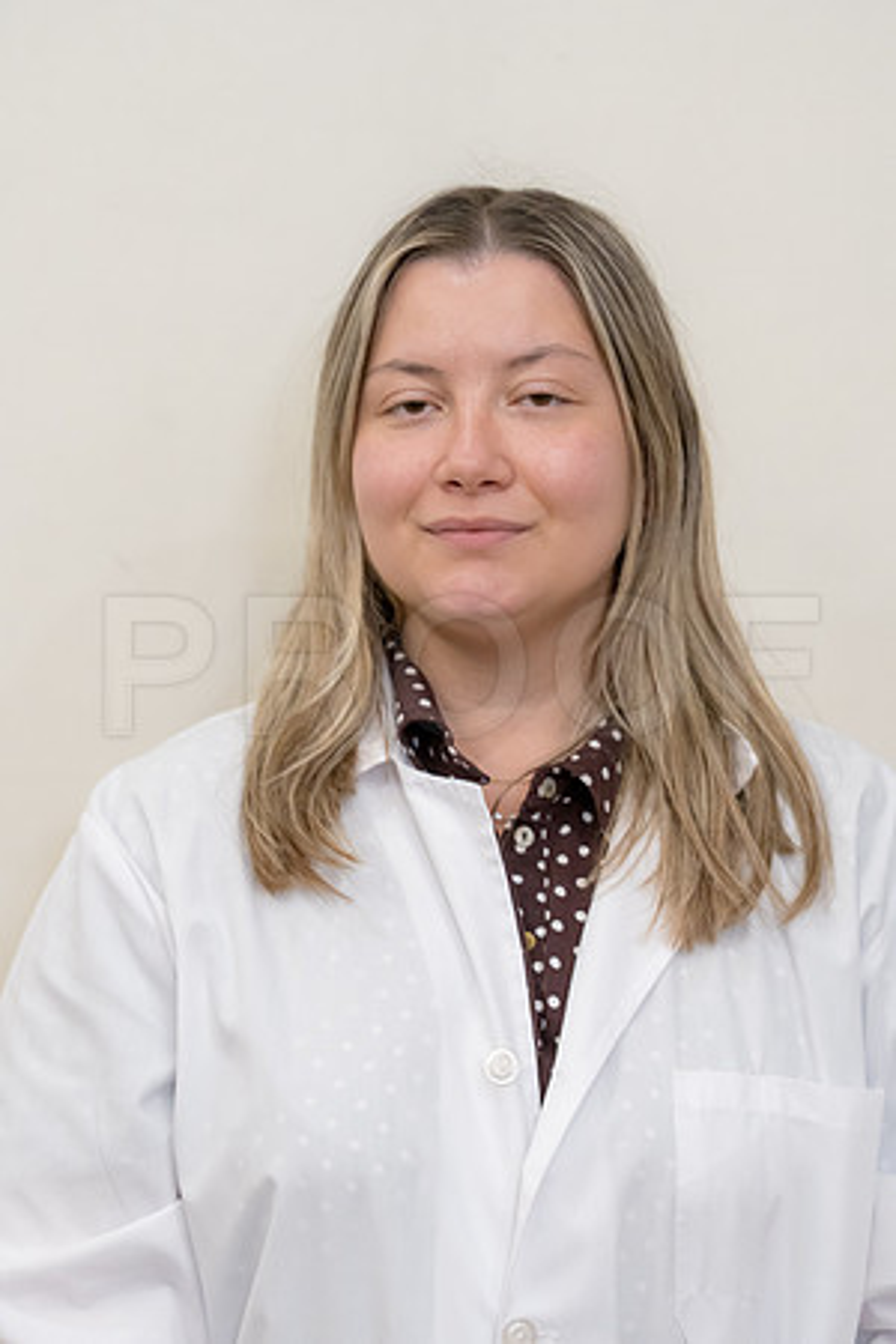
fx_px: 6719
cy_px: 672
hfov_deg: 7.6
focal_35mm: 180
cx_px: 448
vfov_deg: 11.4
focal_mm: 180
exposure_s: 1/80
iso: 5000
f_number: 4
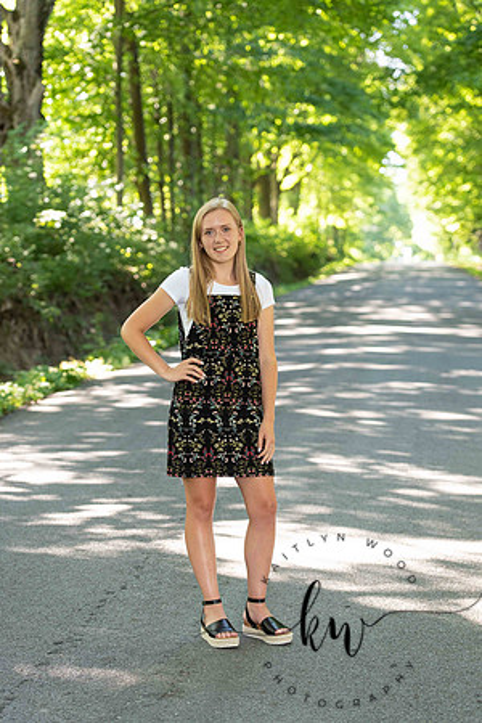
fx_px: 1807
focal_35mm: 90
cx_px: 241
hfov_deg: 15.2
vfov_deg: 22.6
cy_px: 362
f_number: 3.5
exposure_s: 1/200
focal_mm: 90
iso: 640
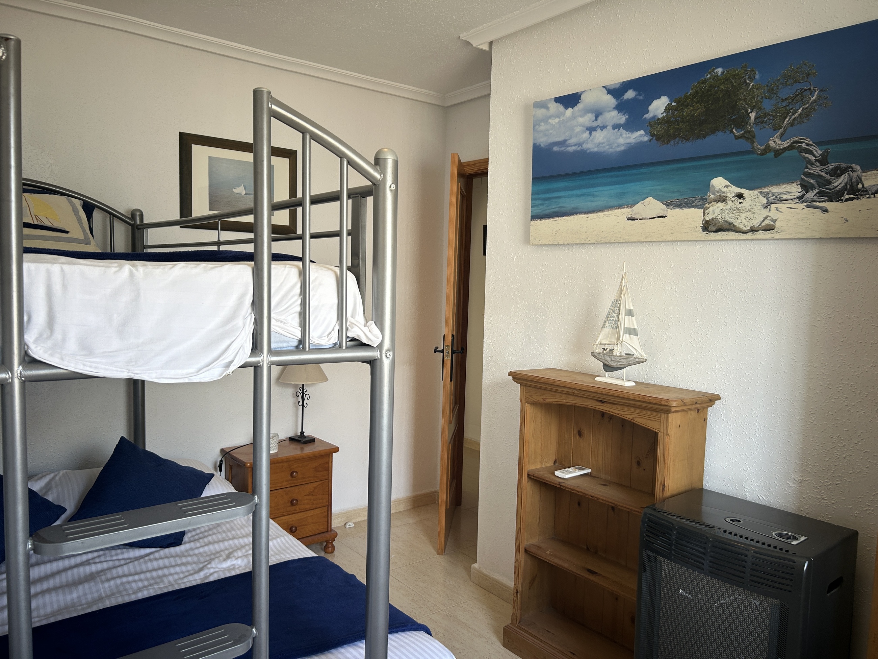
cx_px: 439
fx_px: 659
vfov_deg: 53.1
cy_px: 330
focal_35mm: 26
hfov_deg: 67.3
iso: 64
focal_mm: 5.7
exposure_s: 1/100
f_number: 1.5
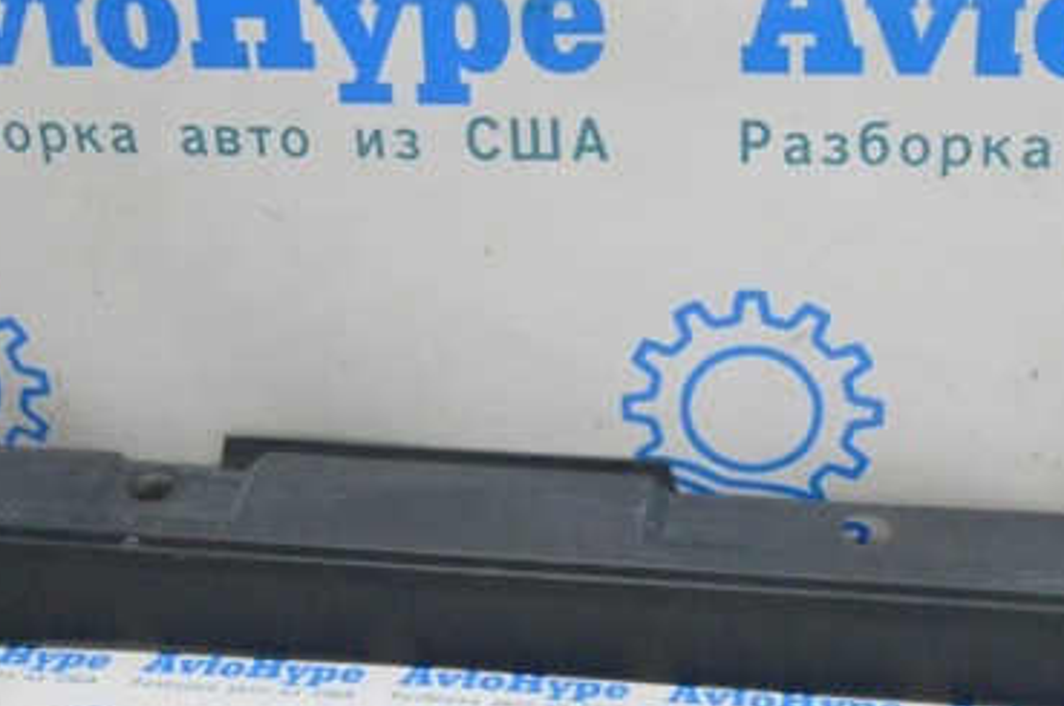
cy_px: 373
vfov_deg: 22.6
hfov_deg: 33.4
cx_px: 646
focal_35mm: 60
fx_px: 1767
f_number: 20
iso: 6400
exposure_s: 1/20
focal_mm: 23
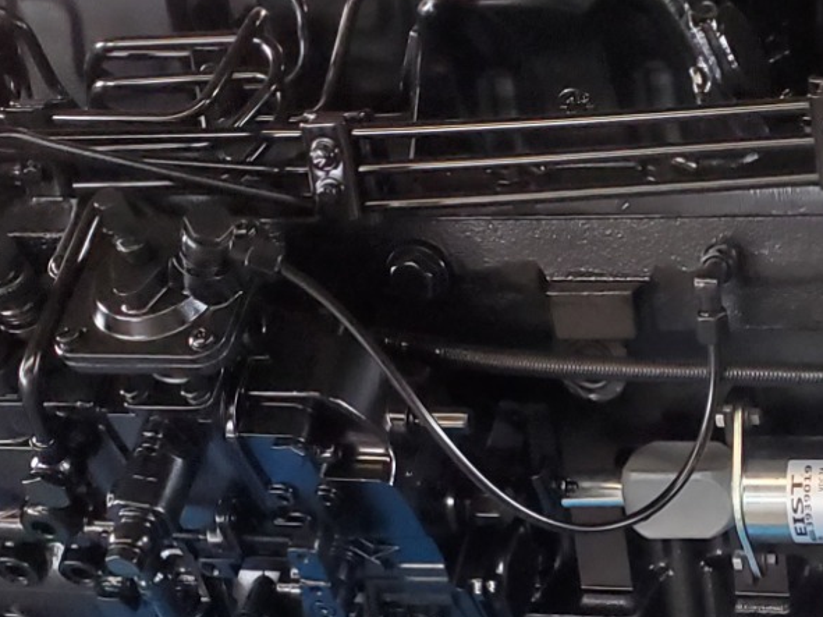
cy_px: 631
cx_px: 738
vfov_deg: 16.4
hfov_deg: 21.8
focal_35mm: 88
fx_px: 2092
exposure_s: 1/50
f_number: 1.5
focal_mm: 4.3
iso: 640
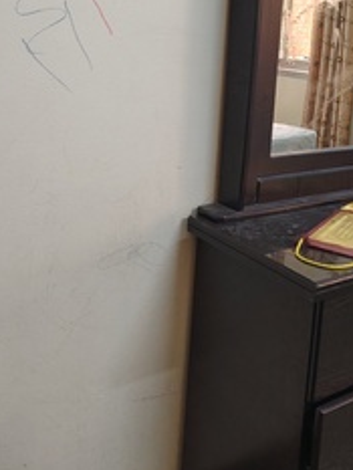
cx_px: 259
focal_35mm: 47
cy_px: 134
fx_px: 638
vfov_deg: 39.6
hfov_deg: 30.5
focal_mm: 5.25
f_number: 1.75
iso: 941
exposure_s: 1/24
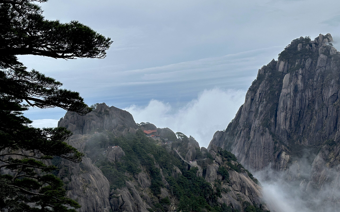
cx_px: 170
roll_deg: +4.0
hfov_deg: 39.6
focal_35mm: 51
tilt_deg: +3.2
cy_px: 88
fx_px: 473
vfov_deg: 25.3
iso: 64
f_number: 1.78
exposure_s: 1/10870
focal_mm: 6.86
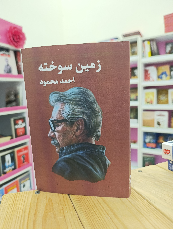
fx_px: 153
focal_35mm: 23
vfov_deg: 73.8
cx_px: 86
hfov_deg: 59.0
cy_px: 114
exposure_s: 1/100
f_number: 1.65
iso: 975
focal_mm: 6.11
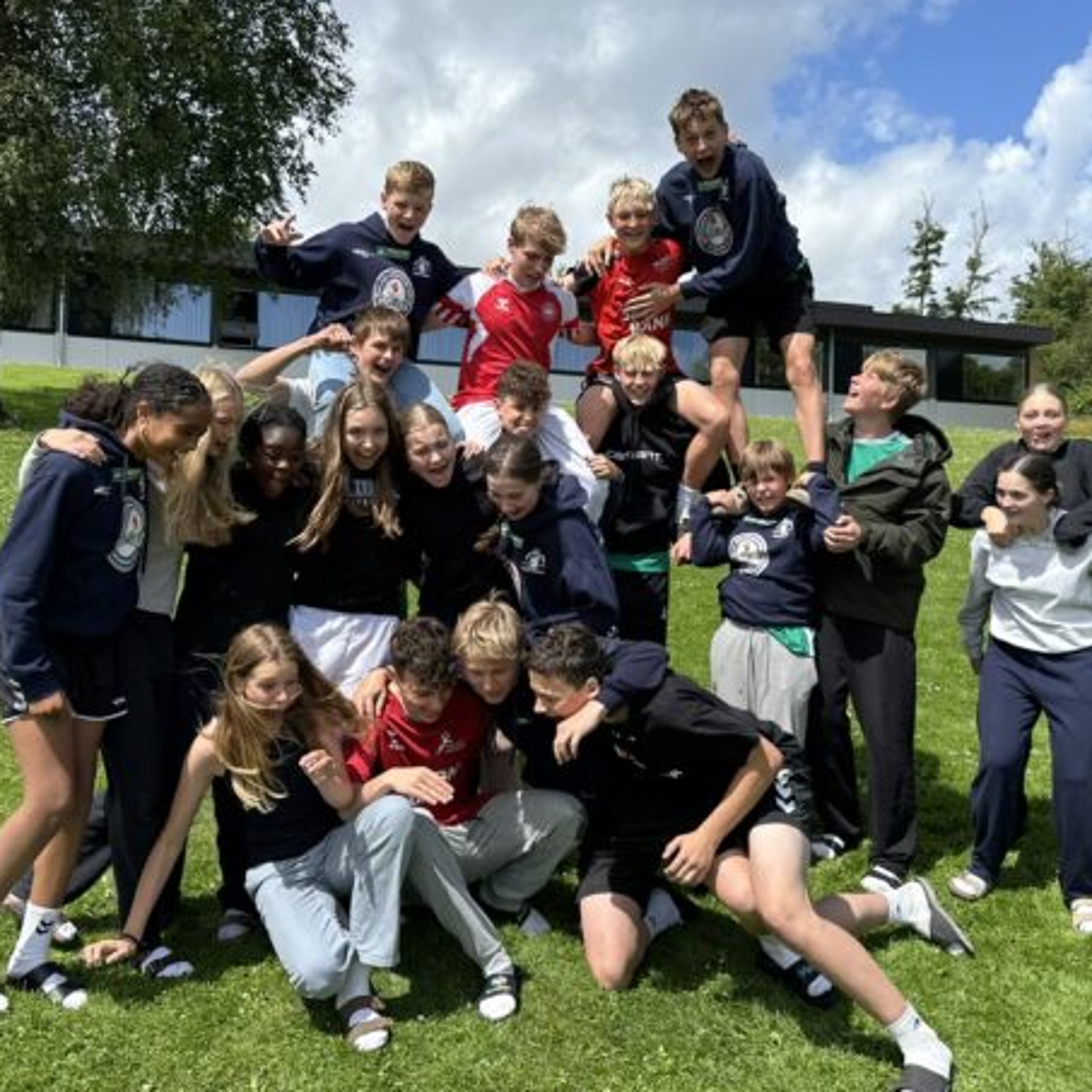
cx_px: 516
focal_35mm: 36
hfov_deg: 46.0
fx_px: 1285
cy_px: 489
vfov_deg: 46.0
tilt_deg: +2.3
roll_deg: -1.0
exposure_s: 1/3597
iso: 80
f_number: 1.78
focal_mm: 6.86
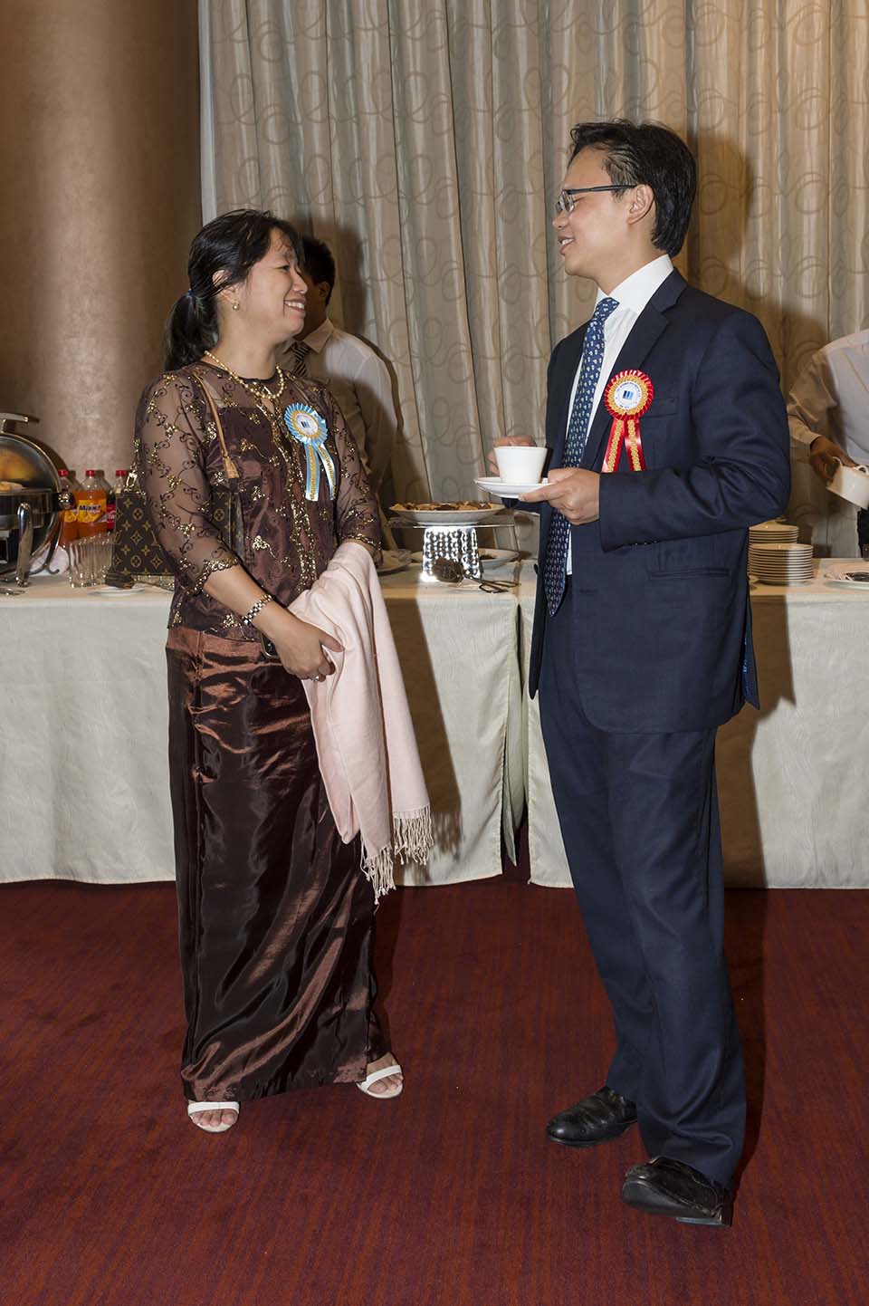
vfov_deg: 60.3
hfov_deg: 42.3
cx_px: 434
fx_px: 1123
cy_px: 653
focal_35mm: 31
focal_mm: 31
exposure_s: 1/60
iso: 800
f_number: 9
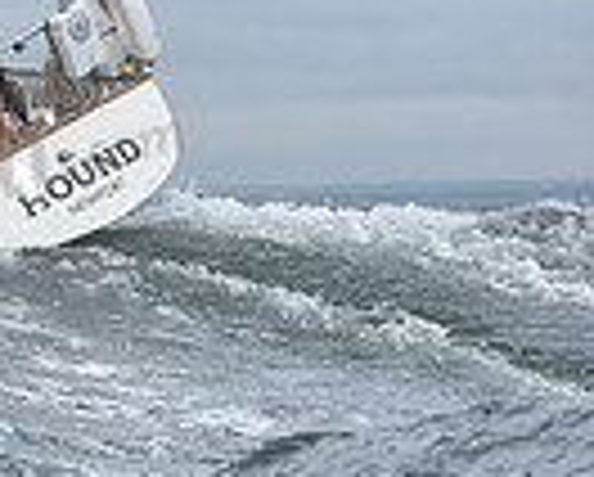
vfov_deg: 5.4
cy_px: 29
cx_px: -680
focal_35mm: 289
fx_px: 5088
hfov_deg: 6.4
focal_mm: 70
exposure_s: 1/1250
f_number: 5
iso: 200
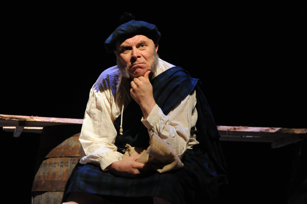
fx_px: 1705
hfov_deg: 10.3
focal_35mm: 200
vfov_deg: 6.9
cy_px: 102
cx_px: 154
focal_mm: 200
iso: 6400
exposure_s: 1/60
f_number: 3.5
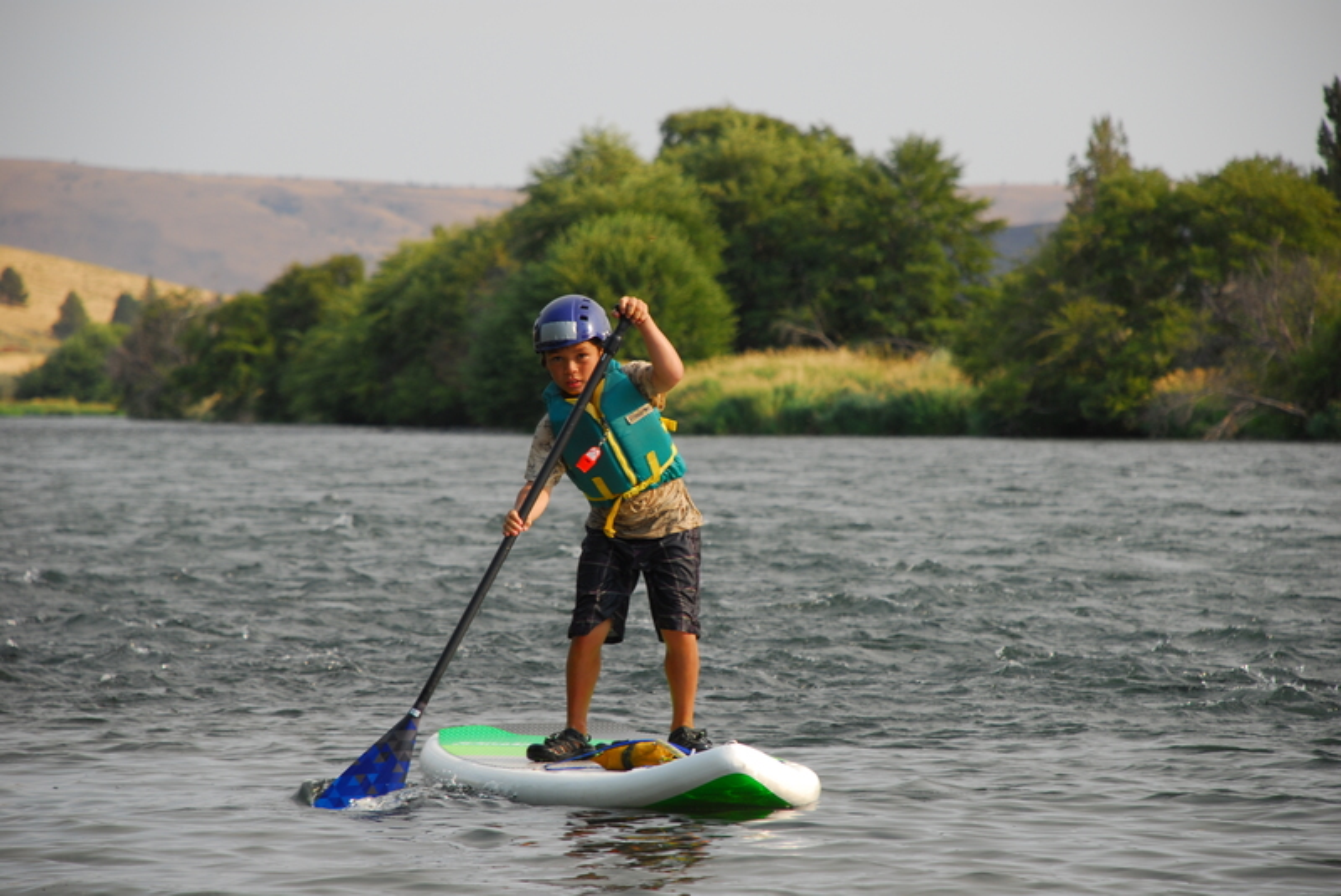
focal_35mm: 202
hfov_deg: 10.2
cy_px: 448
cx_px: 670
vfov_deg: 6.8
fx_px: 7550
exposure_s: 1/250
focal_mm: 135
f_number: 5.6
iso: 125
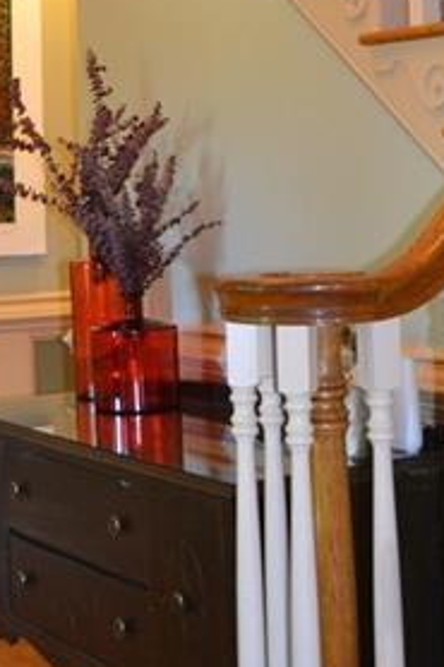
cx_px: 163
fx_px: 1537
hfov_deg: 16.4
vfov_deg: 23.9
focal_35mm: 83
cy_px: 79
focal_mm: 20
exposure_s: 1/60
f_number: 3.8
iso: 1100
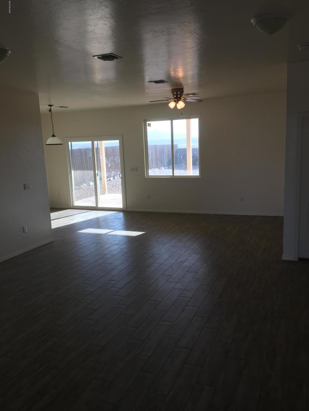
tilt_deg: -8.9
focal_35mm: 29
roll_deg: +1.8
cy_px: 206
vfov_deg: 61.7
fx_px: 345
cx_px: 154
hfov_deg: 48.2
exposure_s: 1/120
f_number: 2.2
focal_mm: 4.15
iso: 32
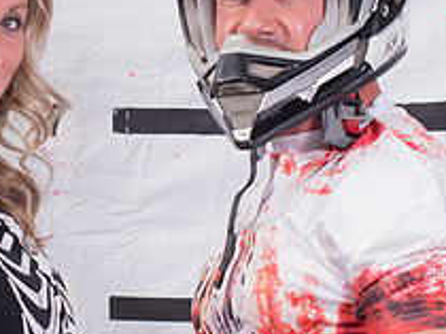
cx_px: 55
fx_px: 2471
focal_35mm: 192
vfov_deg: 7.7
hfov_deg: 10.3
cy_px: 100
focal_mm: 50
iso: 800
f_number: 9
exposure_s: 1/125
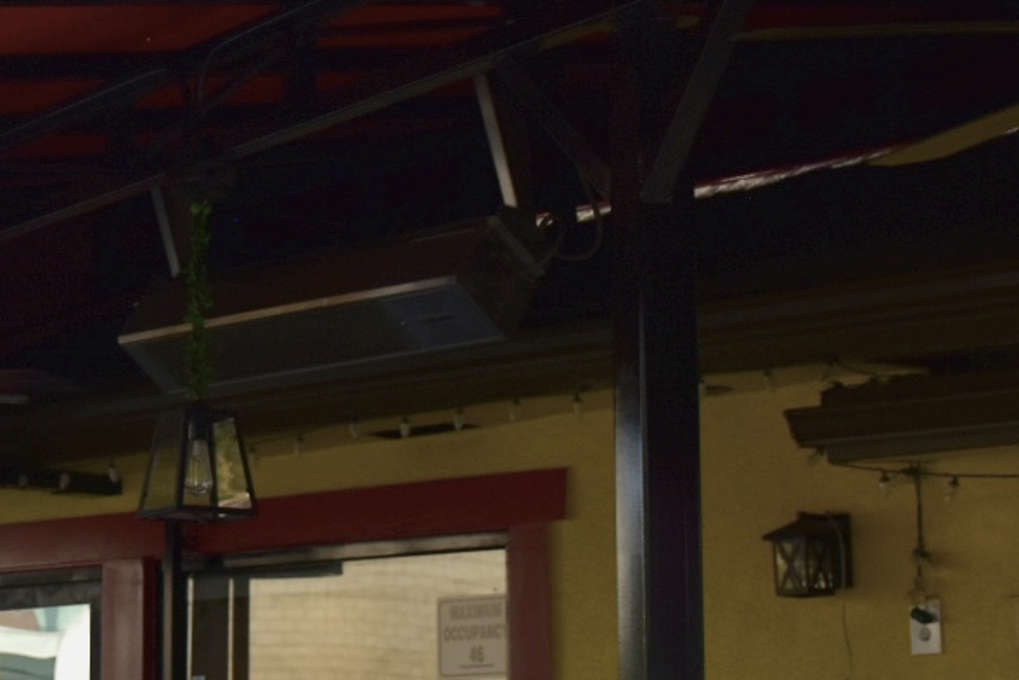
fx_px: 3153
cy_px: 128
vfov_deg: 12.3
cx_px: 16
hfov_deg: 17.9
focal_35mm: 111
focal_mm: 27
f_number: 4
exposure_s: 1/800
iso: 160
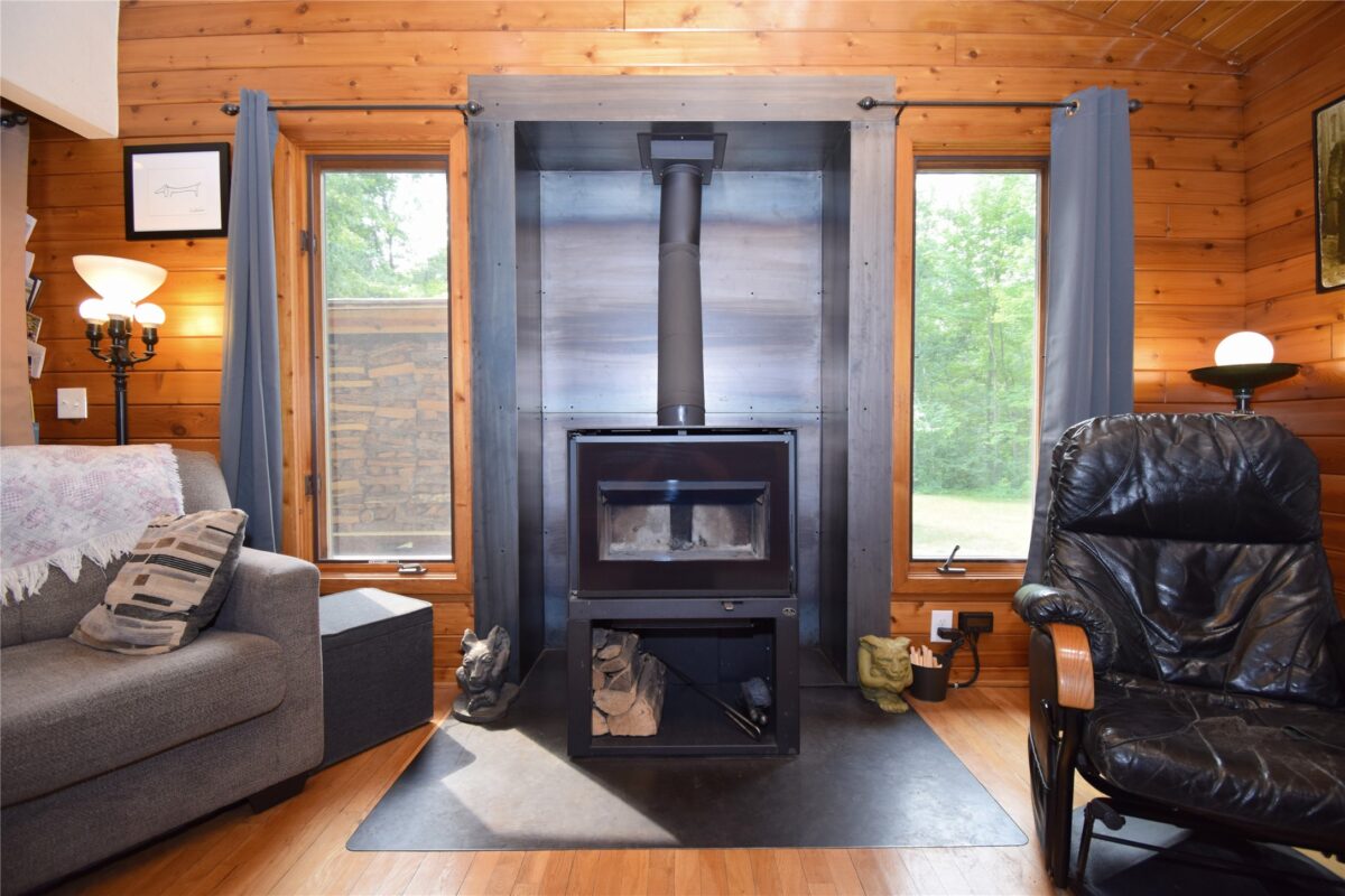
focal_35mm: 15
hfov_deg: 100.4
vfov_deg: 77.3
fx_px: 560
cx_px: 672
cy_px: 448
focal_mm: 10
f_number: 4.5
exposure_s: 1/80
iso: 400
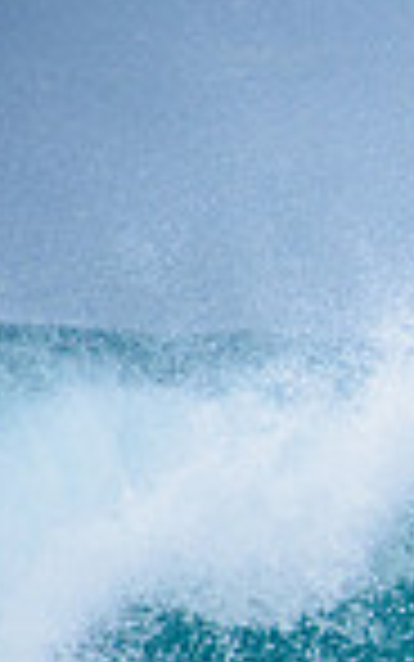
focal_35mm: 2017
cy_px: 403
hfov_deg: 0.7
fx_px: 36376
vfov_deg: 1.0
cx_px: 1274
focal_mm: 500
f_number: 5.6
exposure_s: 1/2000
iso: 400
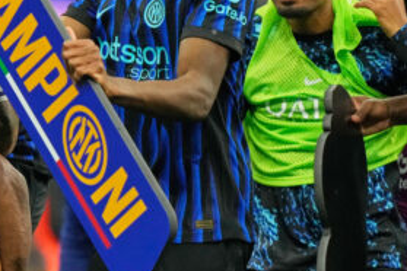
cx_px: -10
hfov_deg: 1.9
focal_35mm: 1102
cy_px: 165
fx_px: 12458
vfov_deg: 1.2
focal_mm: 400
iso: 4000
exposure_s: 1/1600
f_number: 2.8
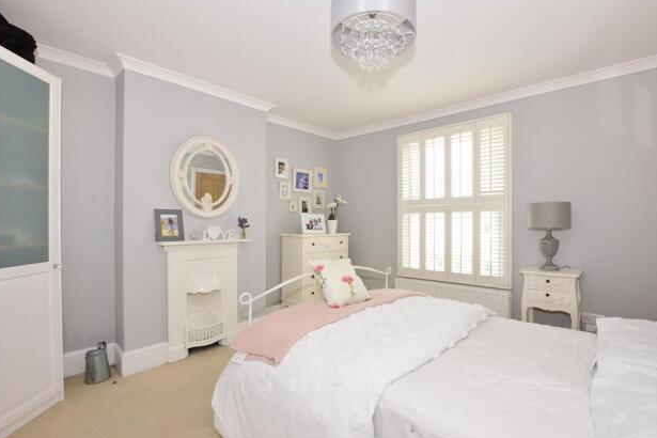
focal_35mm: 16
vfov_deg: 73.7
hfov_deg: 96.7
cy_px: 223
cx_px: 340
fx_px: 292
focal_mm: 10
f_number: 11
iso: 400
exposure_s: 1/6
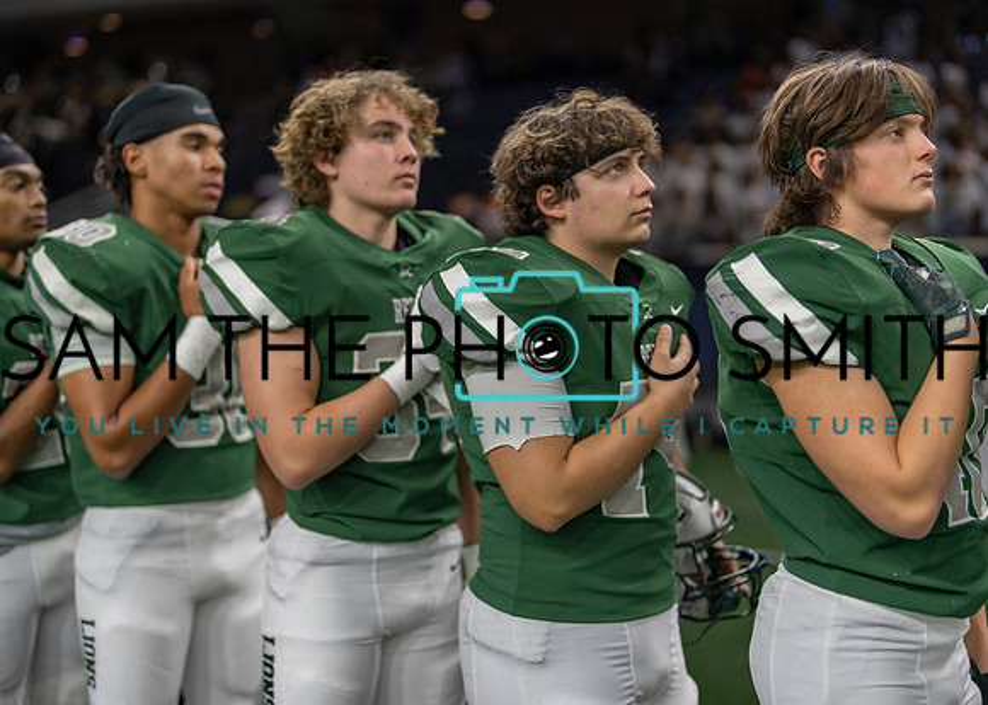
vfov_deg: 27.0
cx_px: 494
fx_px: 1470
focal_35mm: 52
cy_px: 352
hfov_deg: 37.2
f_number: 1.2
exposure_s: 1/500
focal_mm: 50
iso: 160
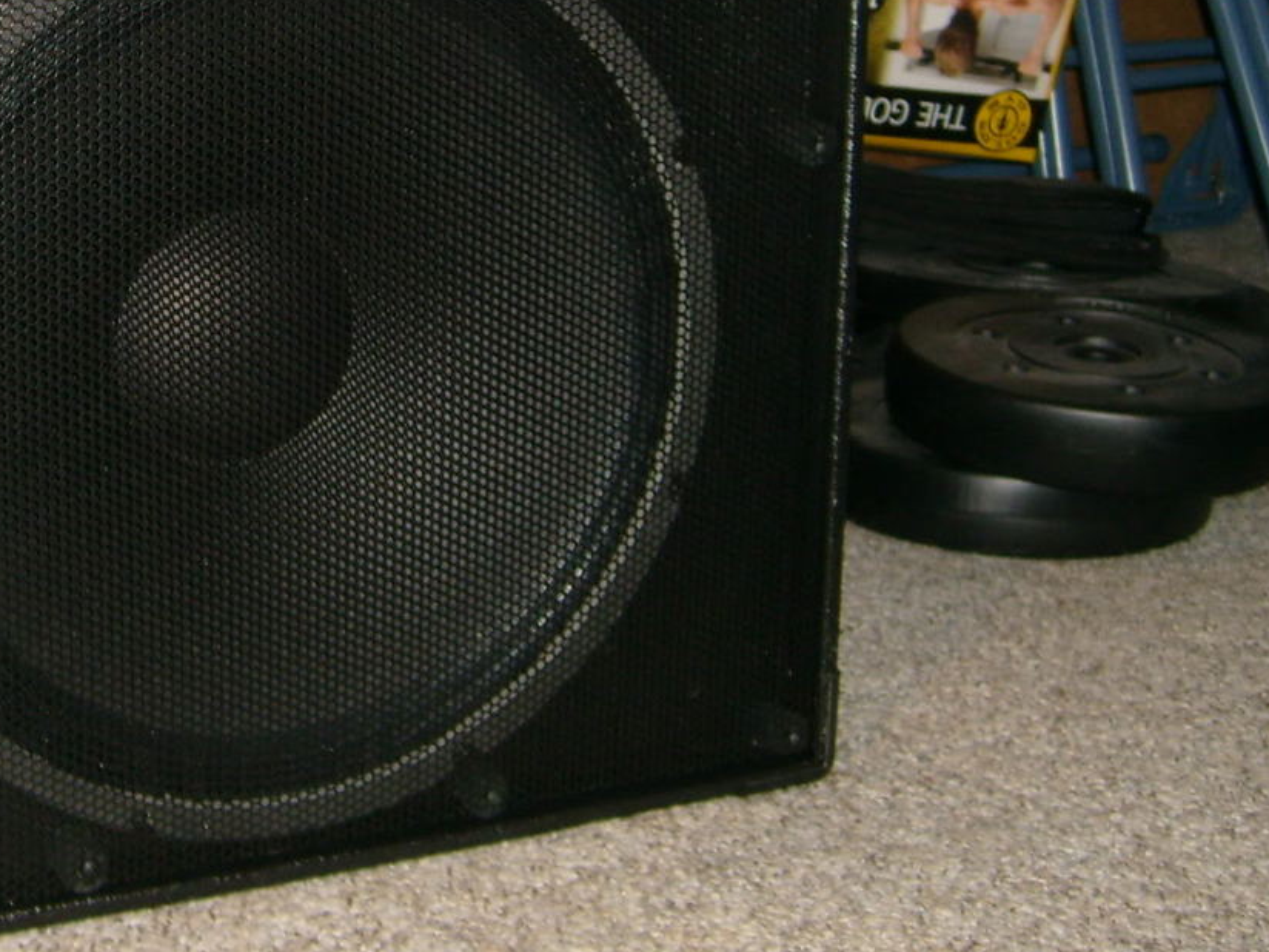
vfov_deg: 21.1
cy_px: 89
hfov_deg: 27.9
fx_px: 2493
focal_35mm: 68
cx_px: 222
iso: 100
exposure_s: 1/45
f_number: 2.8
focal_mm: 5.8
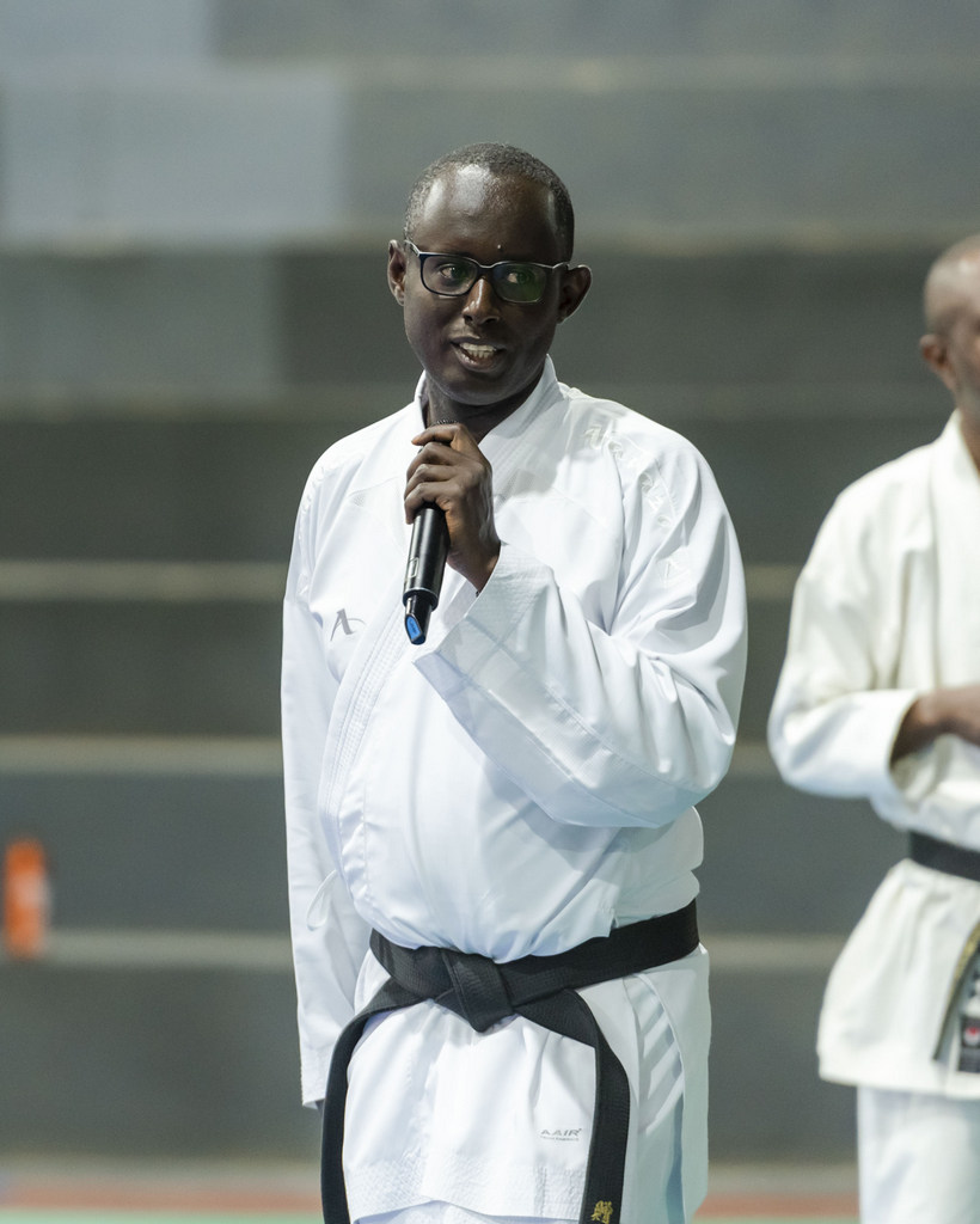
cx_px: 356
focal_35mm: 357
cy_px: 500
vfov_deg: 5.4
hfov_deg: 4.3
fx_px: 12944
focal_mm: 200
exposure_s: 1/100
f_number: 2.8
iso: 1600
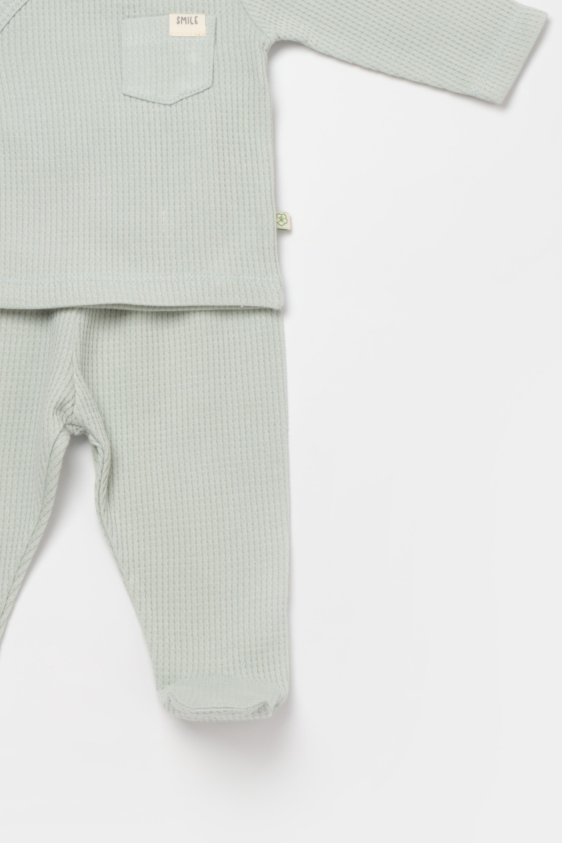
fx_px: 2740
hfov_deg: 11.6
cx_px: 76
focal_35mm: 117
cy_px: 145
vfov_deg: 17.3
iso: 125
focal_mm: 34.3
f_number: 11
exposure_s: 1/125
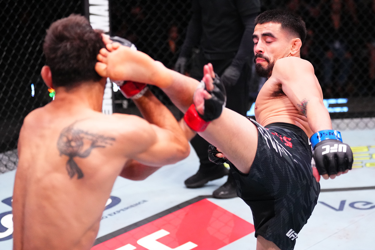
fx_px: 750
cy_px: 125
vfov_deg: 18.9
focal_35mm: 72
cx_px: 188
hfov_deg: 28.1
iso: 5000
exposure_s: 1/1250
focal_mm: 72
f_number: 2.8
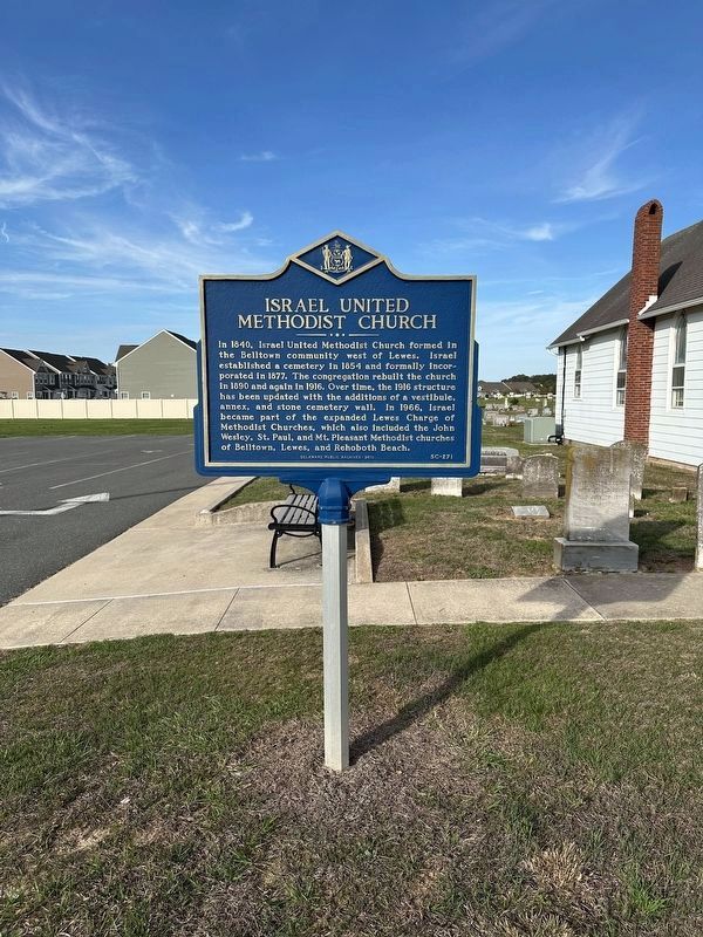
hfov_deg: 56.8
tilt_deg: -6.7
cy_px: 468
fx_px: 650
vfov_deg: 71.6
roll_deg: -0.4
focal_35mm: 24
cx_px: 352
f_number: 1.78
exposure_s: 1/4184
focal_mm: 6.86
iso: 80
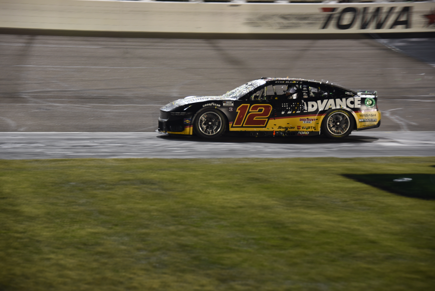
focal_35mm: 116
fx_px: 1402
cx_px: 218
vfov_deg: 11.8
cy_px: 146
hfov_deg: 17.6
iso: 1000
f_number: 5.6
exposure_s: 1/80
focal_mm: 116
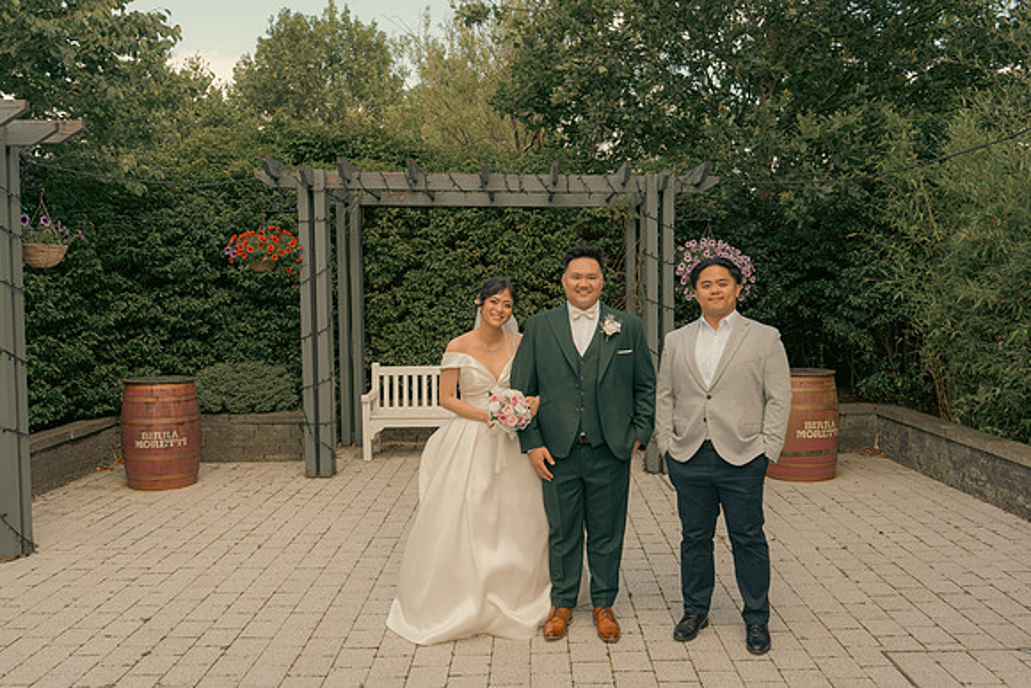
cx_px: 516
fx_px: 888
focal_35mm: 31
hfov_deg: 60.3
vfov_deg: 42.3
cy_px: 344
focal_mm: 31
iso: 160
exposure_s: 1/160
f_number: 5.6
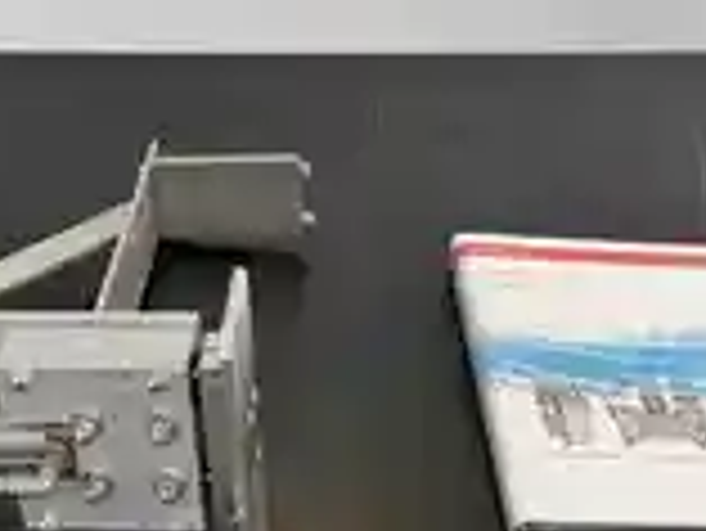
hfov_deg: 31.5
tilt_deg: -46.4
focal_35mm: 61
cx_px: 261
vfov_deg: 24.0
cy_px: 207
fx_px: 1245
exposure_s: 1/121
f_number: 1.78
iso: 125
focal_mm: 6.86
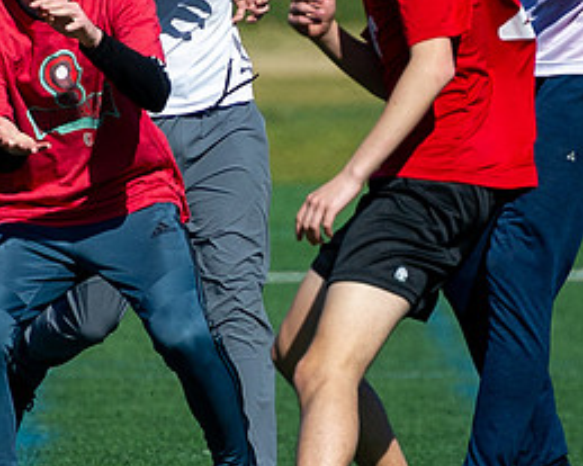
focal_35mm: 1351
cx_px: 37
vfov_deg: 1.1
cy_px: 107
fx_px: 23302
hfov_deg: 1.4
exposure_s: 1/3200
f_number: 4
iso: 320
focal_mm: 280
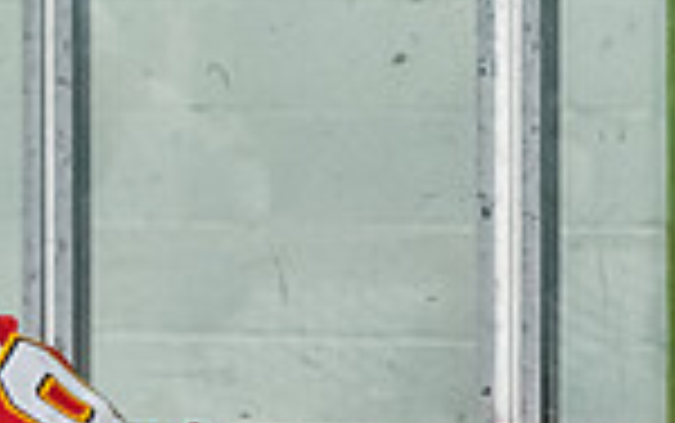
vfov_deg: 2.0
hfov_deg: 3.2
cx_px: -179
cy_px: 631
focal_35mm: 660
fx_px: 12150
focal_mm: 105
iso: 3200
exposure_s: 1/800
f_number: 2.8
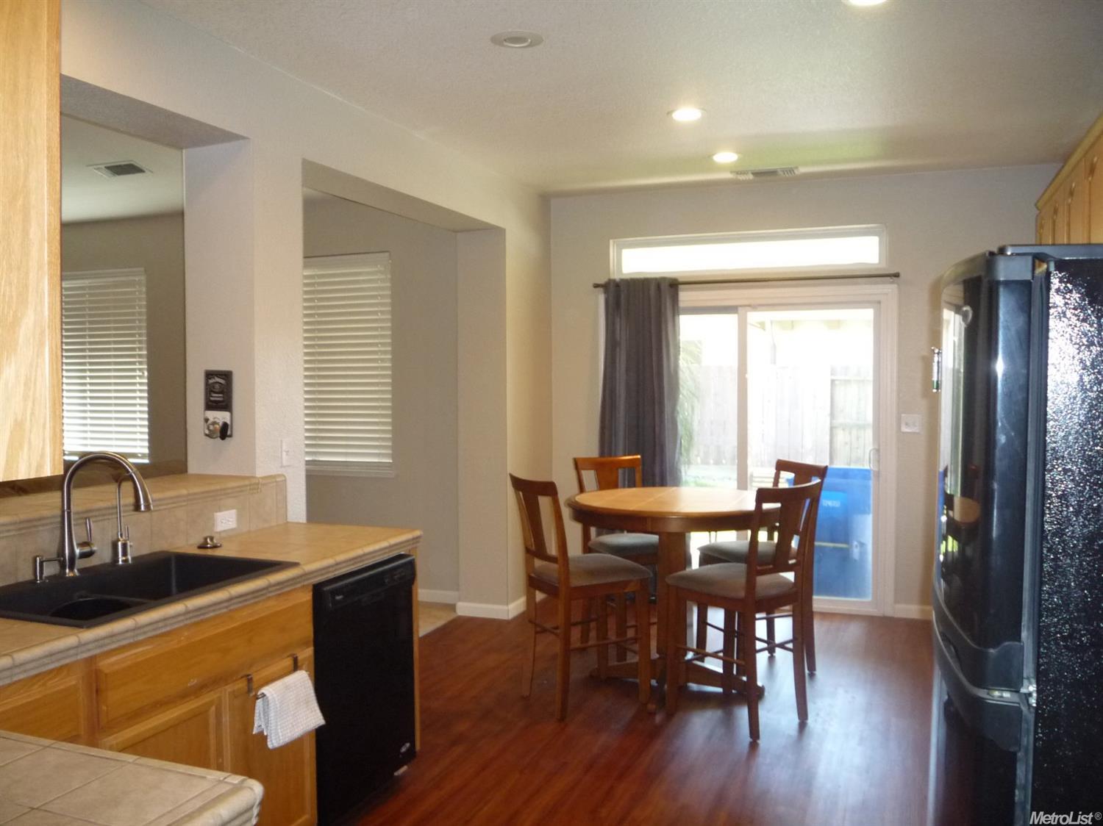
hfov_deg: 60.0
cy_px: 413
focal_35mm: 30
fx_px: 956
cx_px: 552
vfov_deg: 46.8
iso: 320
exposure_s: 1/30
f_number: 3.3
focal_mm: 5.2
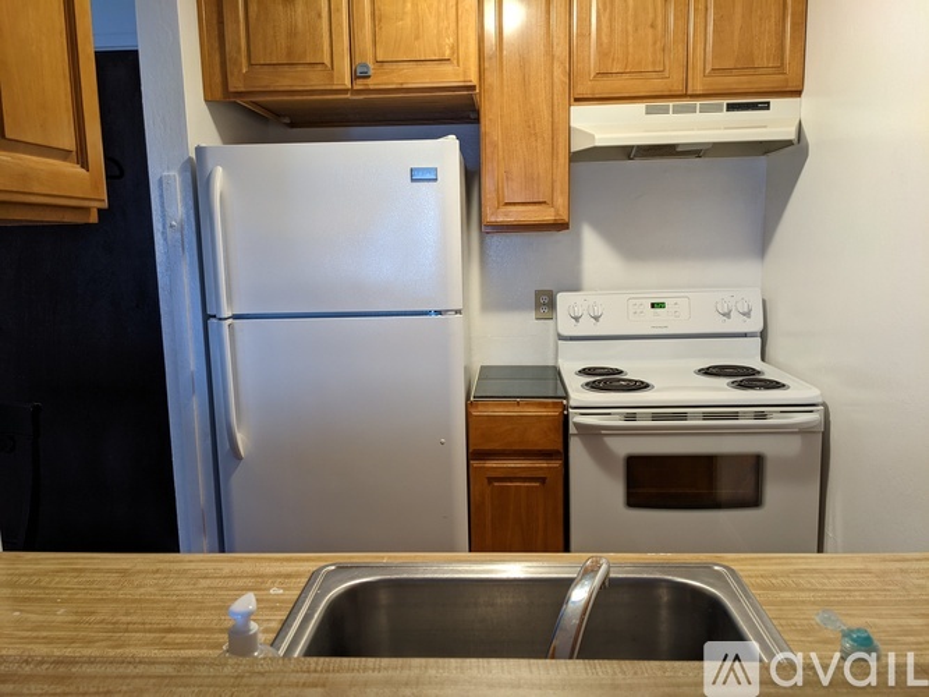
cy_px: 348
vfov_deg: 51.3
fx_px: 724
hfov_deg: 65.3
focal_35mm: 27
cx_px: 464
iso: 159
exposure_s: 1/15
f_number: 1.73
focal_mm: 4.38
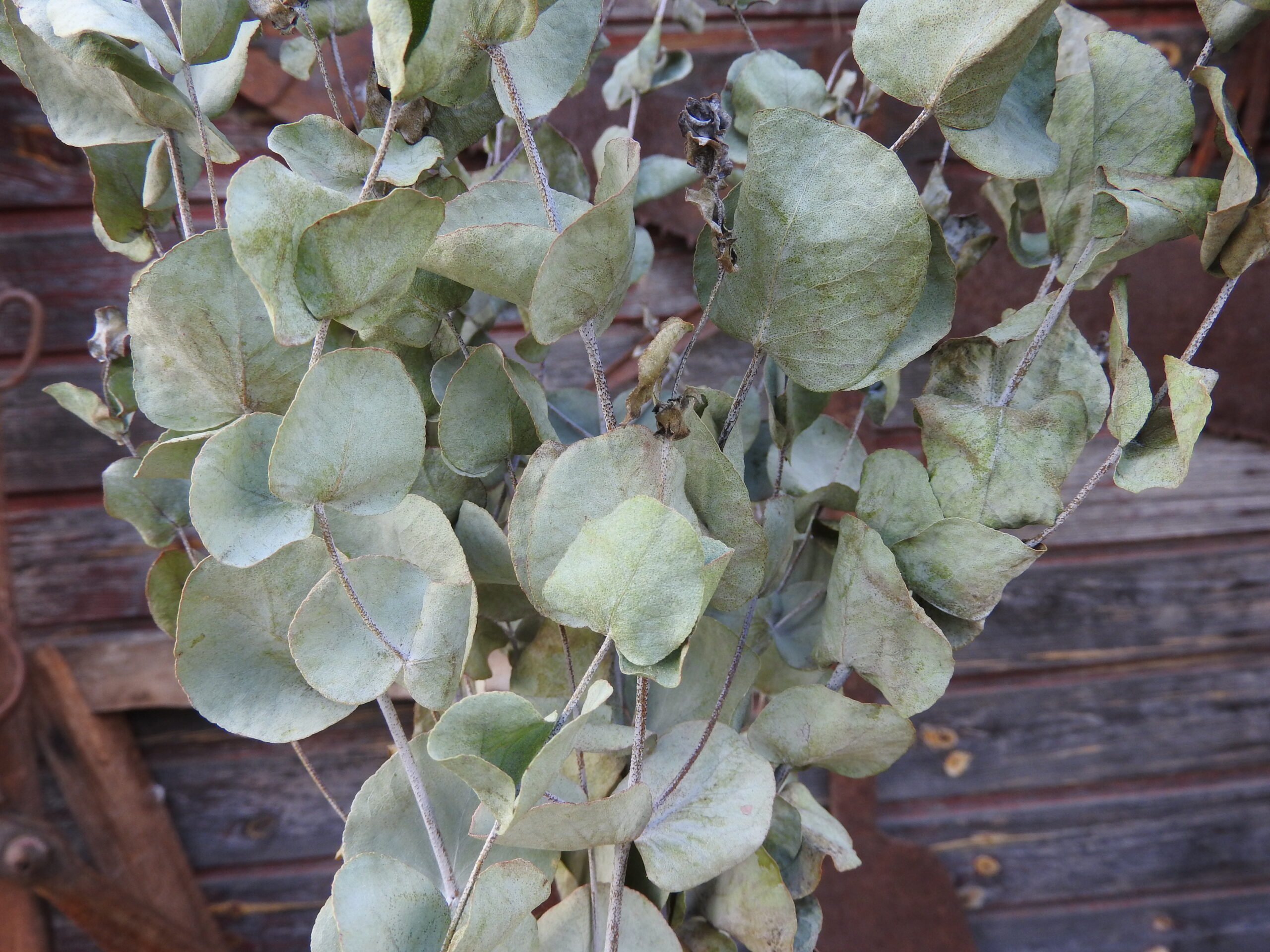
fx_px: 1101
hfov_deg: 60.0
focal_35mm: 30
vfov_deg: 46.8
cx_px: 635
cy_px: 476
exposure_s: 1/125
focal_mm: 5.4
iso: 125
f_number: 3.5
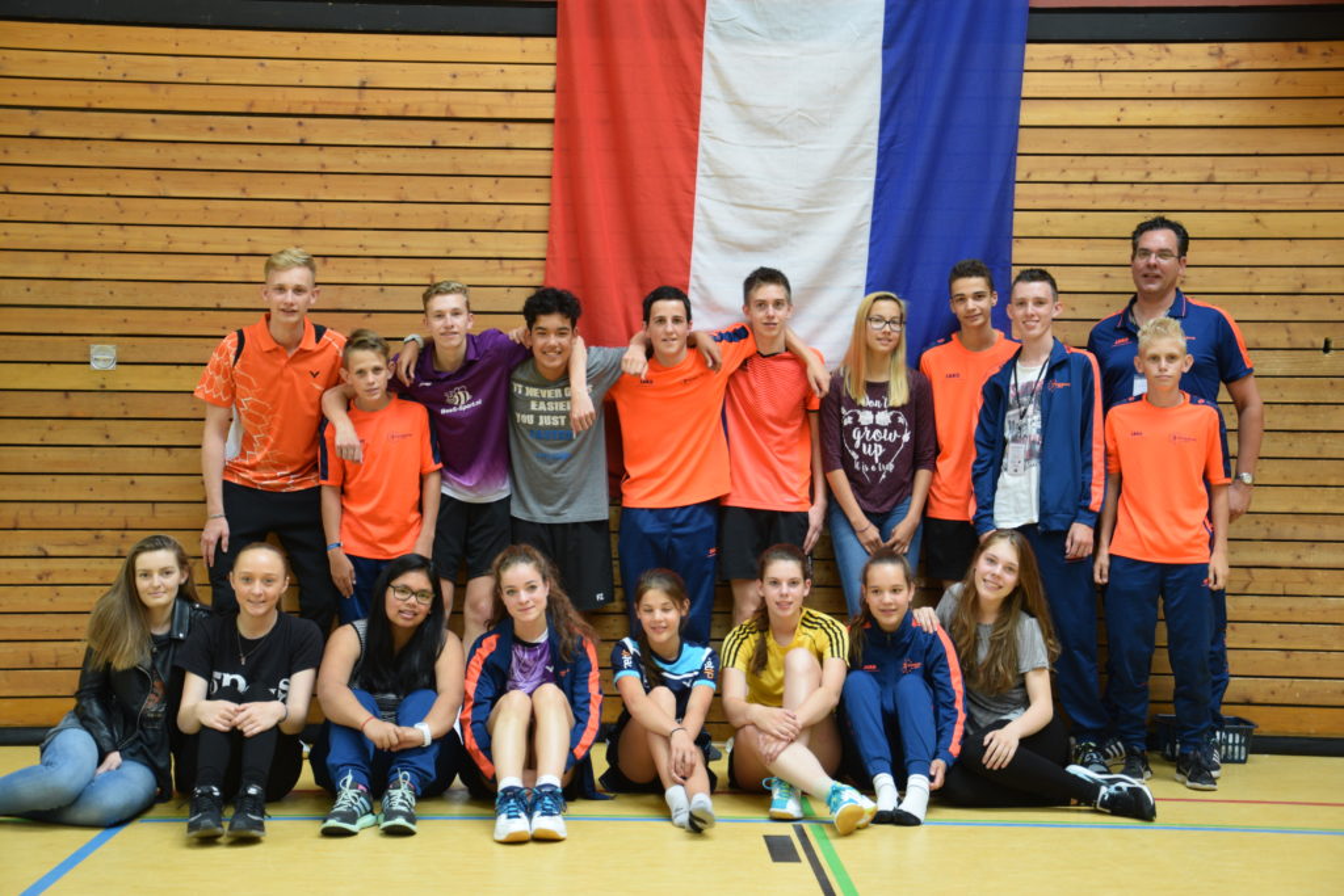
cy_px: 448
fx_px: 2128
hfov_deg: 35.0
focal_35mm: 57
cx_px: 672
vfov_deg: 23.8
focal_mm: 38
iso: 400
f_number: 4.5
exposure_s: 1/80
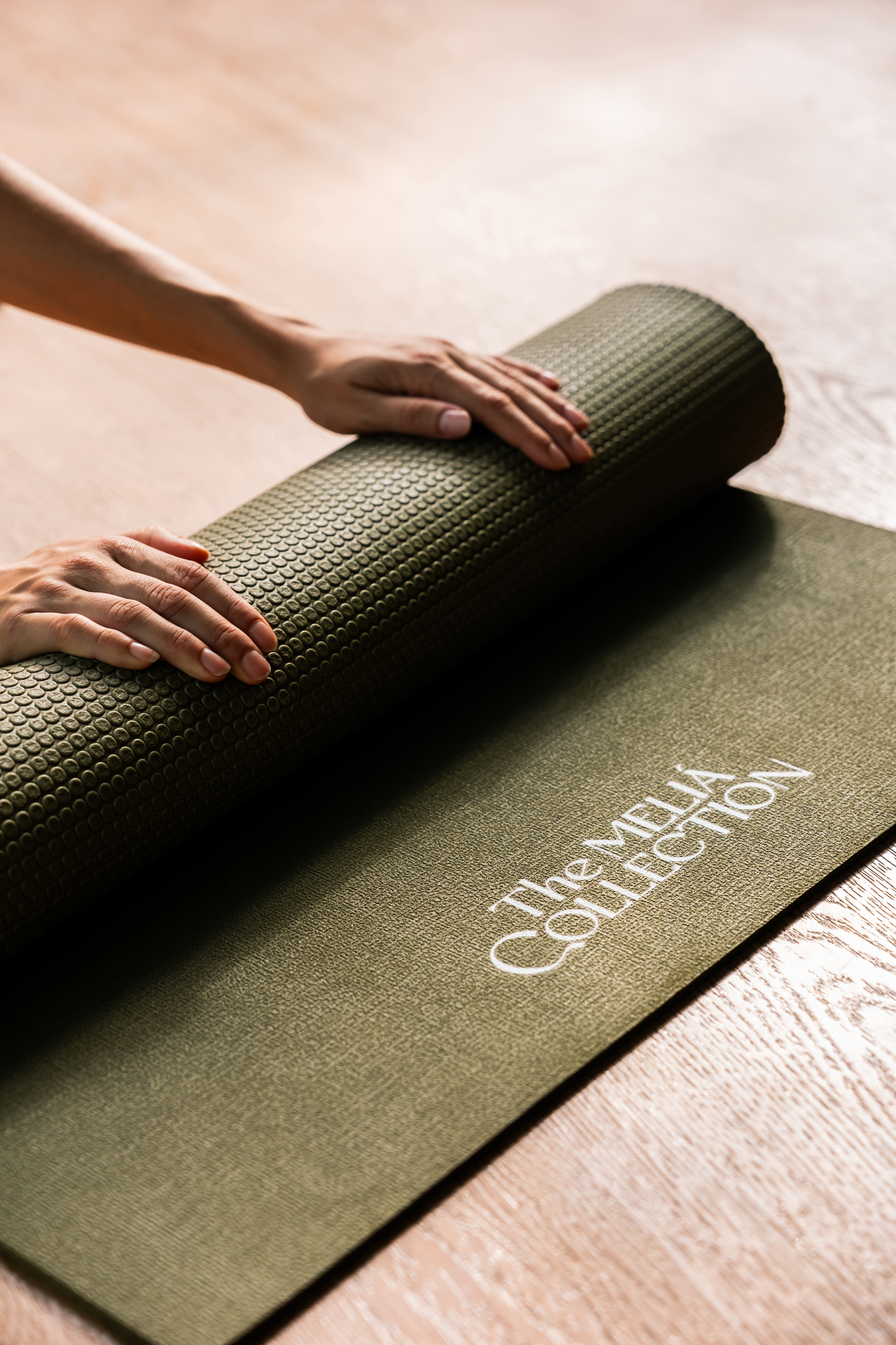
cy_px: 672
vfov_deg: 28.8
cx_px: 448
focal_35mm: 70
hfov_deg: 19.5
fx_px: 2613
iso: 250
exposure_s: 1/400
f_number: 4
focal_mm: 70
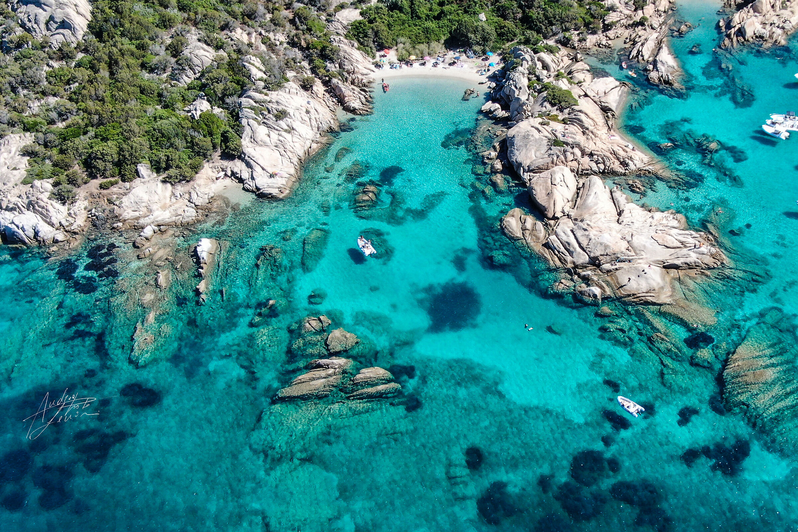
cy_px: 266
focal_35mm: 27
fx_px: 598
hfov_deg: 67.4
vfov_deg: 47.9
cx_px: 399
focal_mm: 18
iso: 100
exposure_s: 1/160
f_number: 6.3
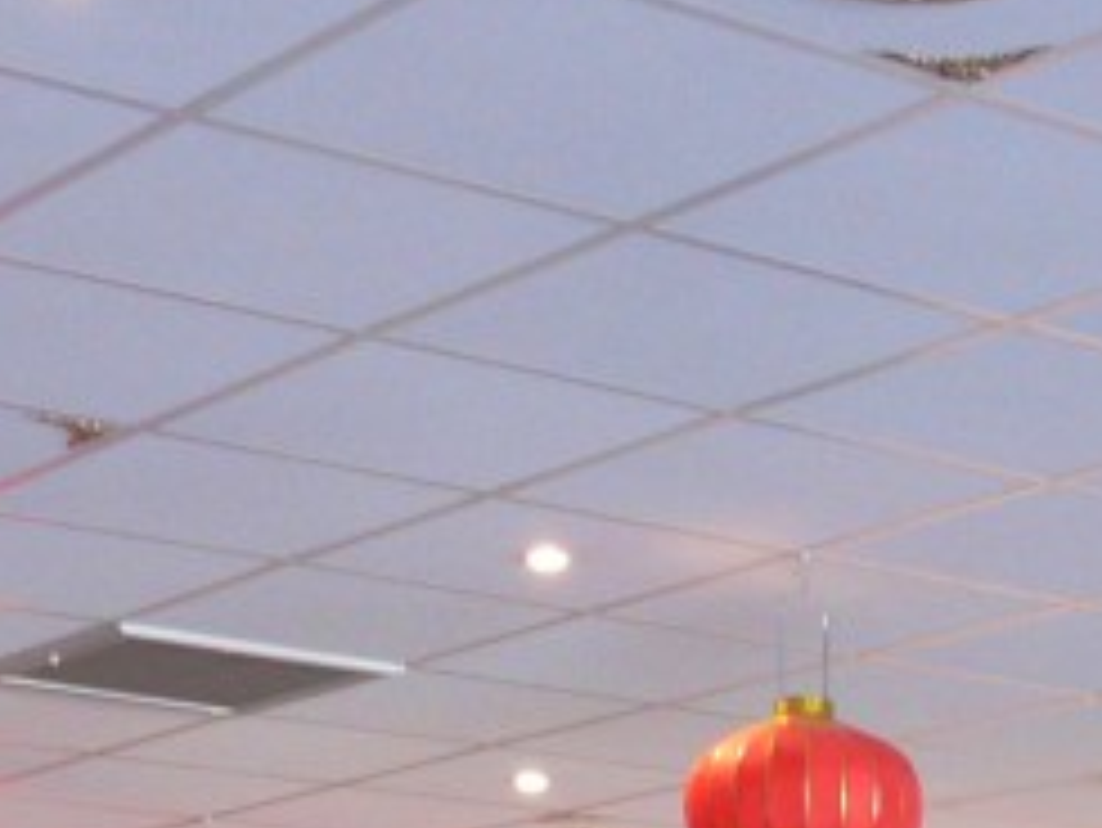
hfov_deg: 16.5
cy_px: 1188
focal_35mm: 117
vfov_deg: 12.2
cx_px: 1075
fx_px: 3727
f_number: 2.8
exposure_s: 1/10
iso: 200
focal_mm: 4.6
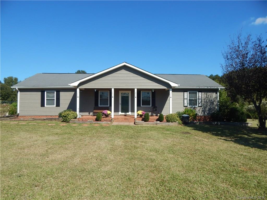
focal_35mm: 22
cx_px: 134
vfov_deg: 61.1
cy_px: 100
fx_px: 170
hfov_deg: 76.4
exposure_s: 1/500
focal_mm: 4
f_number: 6
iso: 125
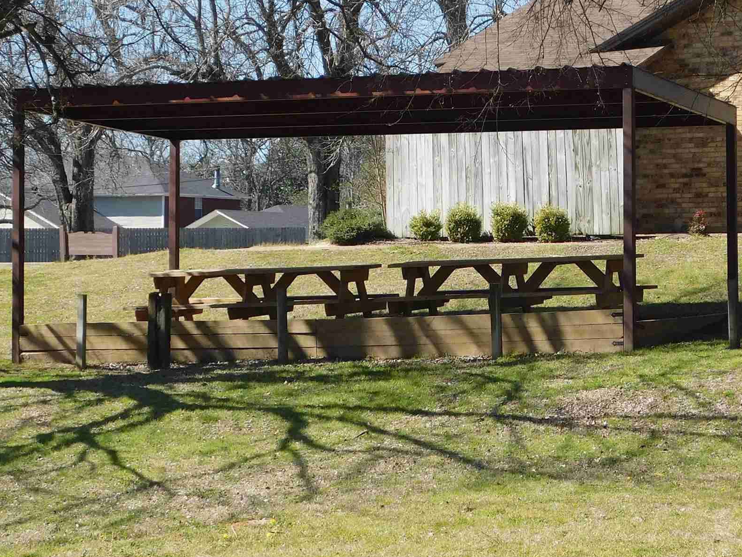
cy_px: 118
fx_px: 2465
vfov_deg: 12.8
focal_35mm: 115
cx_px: 428
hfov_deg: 17.1
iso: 125
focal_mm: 10.4
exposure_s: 1/640
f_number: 4
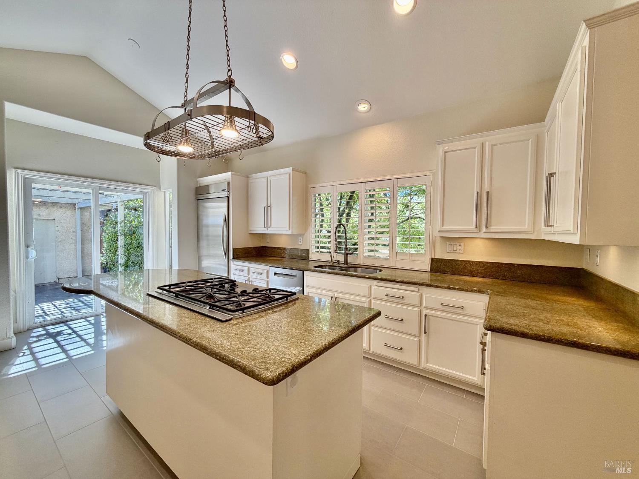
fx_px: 258
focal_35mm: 14
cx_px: 320
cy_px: 240
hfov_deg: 102.1
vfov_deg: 85.7
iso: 64
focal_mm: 2.22
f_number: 2.2
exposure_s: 1/120
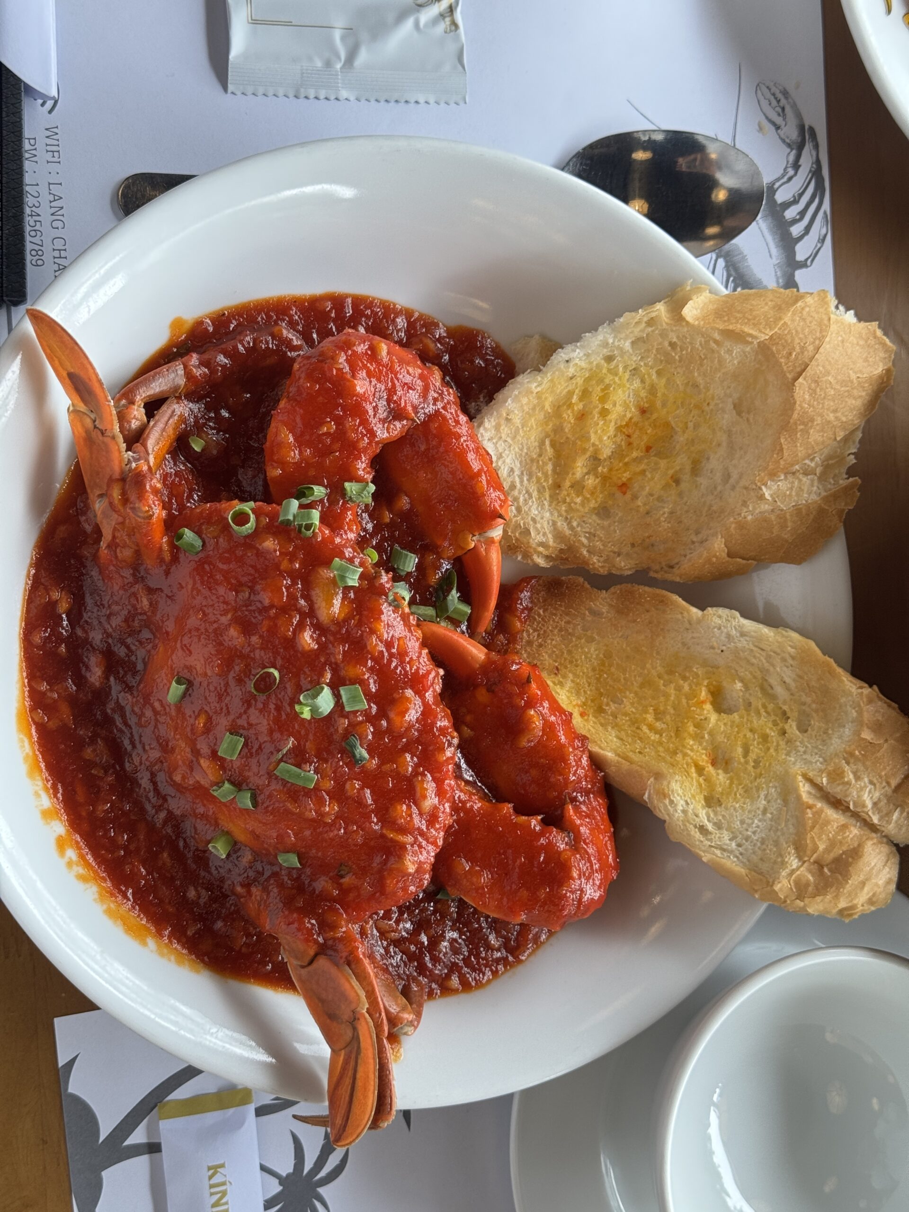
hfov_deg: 30.3
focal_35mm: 48
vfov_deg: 39.7
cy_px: 606
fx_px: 1681
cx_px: 454
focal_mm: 6.76
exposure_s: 1/100
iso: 100
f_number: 1.78
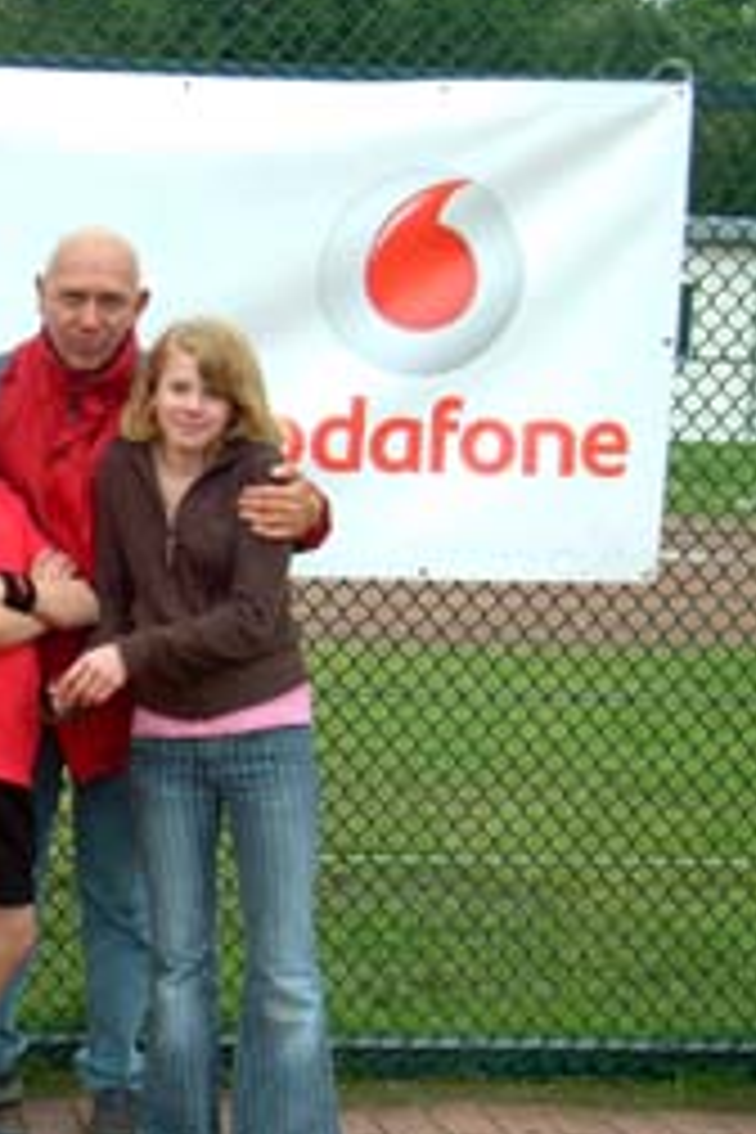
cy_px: 612
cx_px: -225
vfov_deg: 30.1
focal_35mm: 67
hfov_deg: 18.9
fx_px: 2107
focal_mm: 25
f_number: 6.7
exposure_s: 1/180
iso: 400
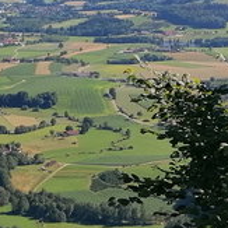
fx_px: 984
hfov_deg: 12.6
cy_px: 62
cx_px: -98
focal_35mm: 132
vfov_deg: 13.2
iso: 50
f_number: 1.8
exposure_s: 1/1252
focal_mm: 4.75
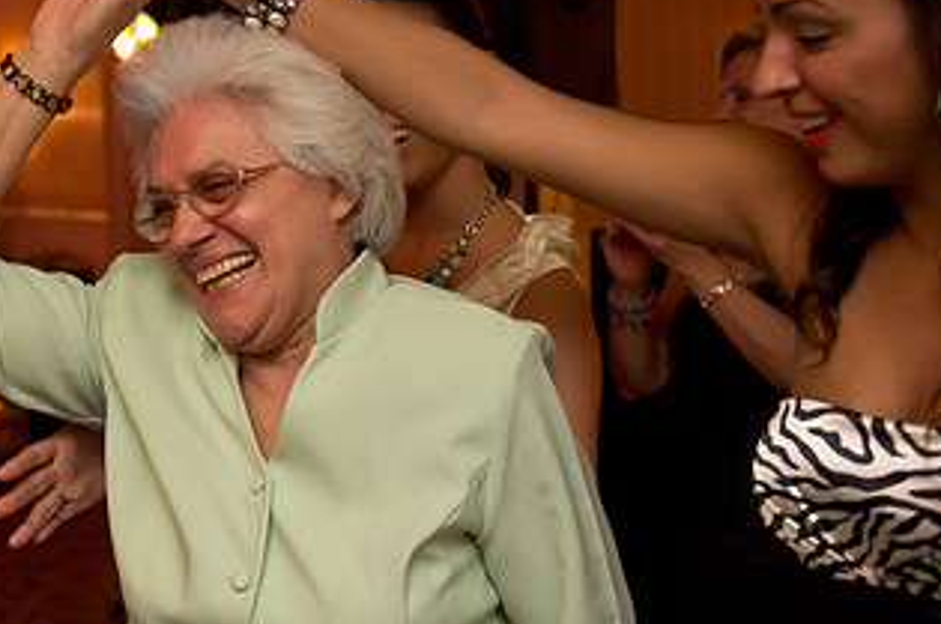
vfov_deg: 22.9
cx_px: 227
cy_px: 245
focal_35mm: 59
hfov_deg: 33.3
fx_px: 1540
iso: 3200
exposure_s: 1/125
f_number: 3.2
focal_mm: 32
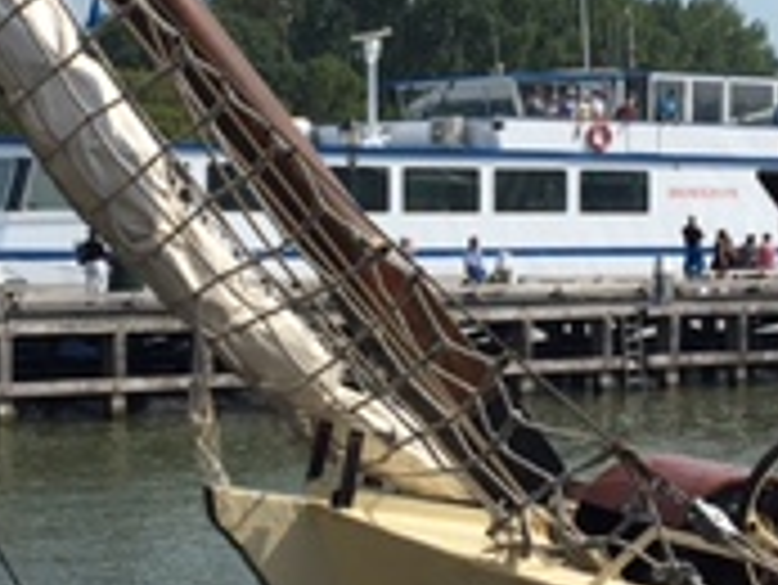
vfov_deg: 13.8
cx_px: 360
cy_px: 261
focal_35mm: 107
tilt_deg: -1.8
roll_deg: -0.5
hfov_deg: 18.4
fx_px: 2407
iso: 25
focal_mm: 4.15
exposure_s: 1/1972
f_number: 2.2
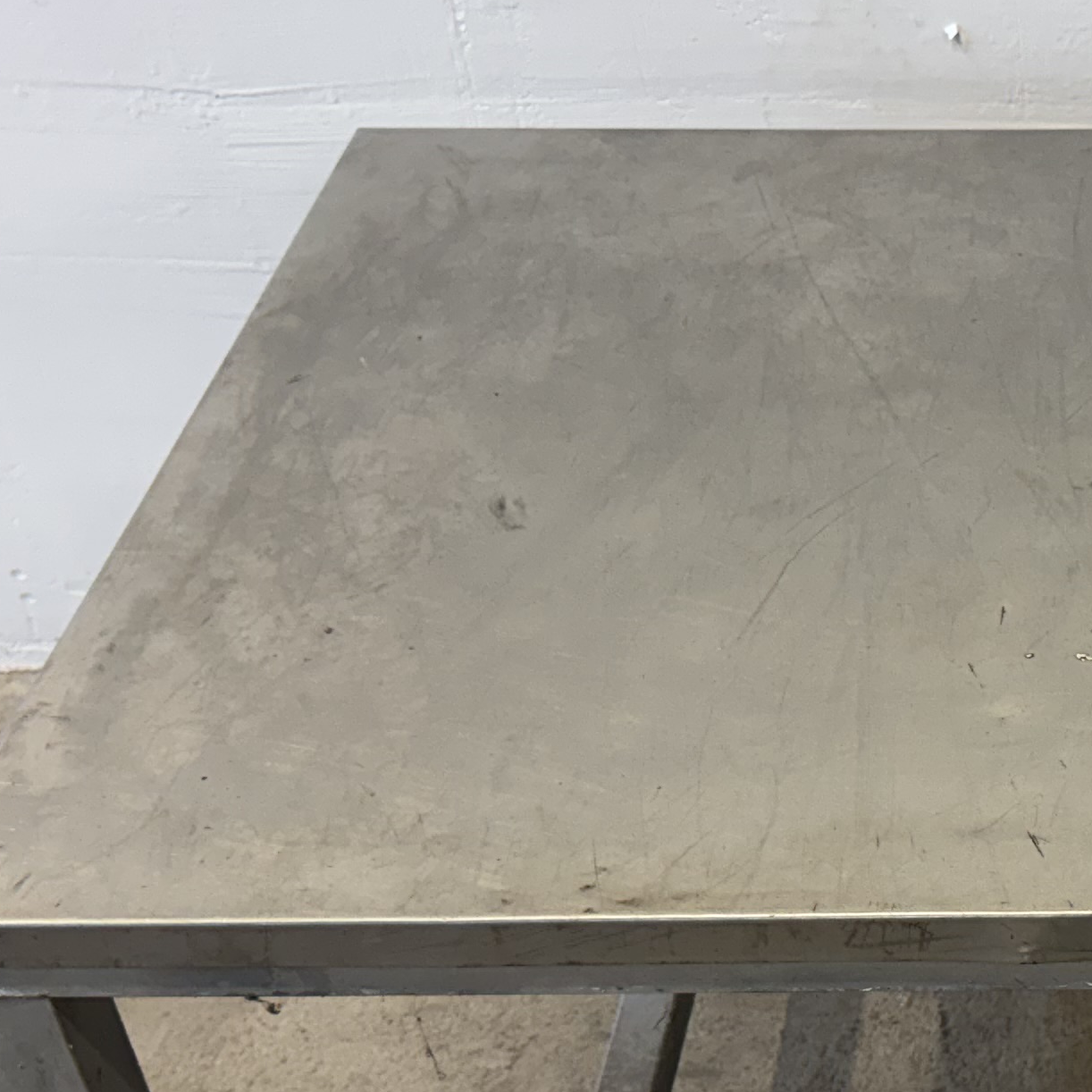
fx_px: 2498
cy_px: 796
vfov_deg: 24.4
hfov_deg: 23.0
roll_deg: +1.6
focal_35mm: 70
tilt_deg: -40.3
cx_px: 1231
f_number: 1.78
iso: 125
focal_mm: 6.76
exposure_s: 1/100
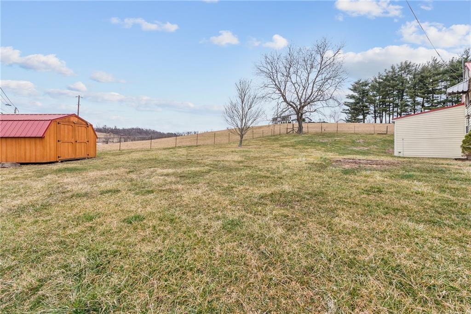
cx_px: 236
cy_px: 157
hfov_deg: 104.2
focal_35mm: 14
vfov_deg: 81.2
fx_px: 183
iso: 50
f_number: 11
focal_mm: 14
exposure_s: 1/10
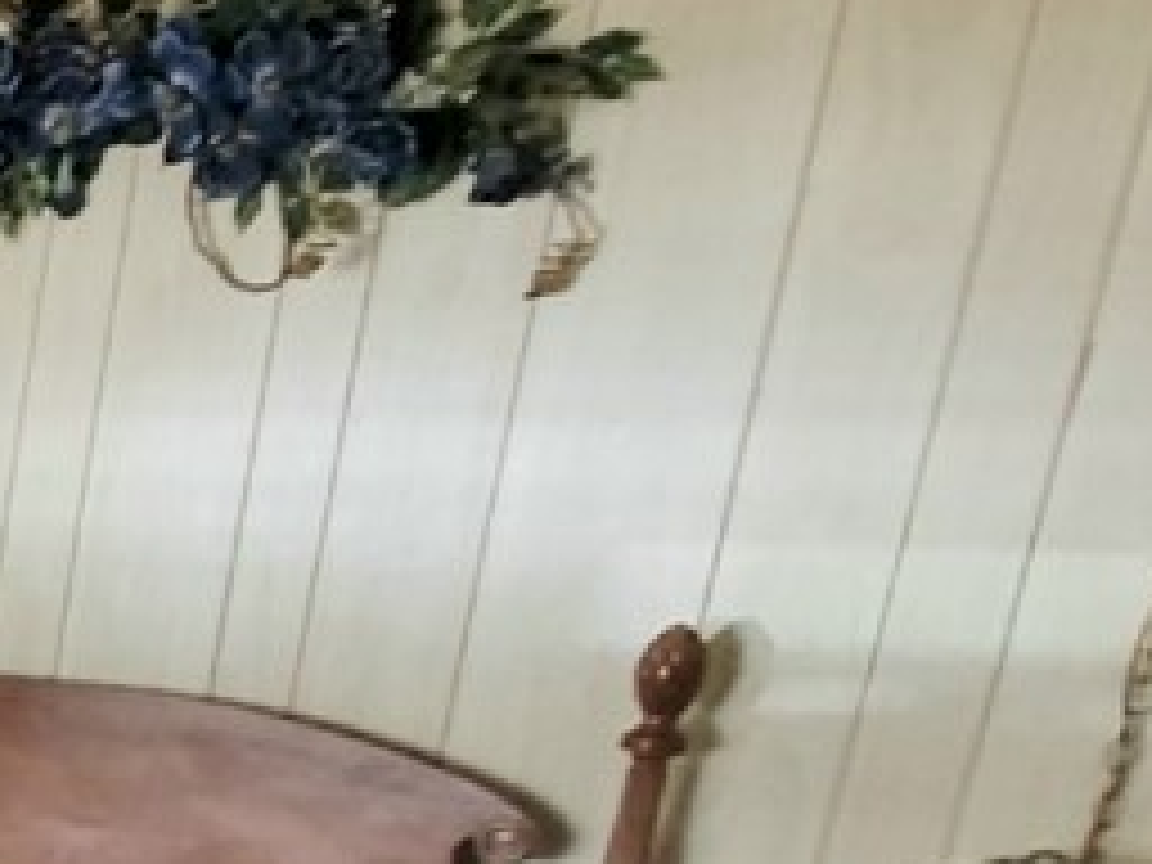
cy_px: 922
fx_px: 1731
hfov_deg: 20.5
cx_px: -1062
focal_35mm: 52
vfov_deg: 26.1
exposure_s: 1/24
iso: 640
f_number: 2.2
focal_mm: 2.2
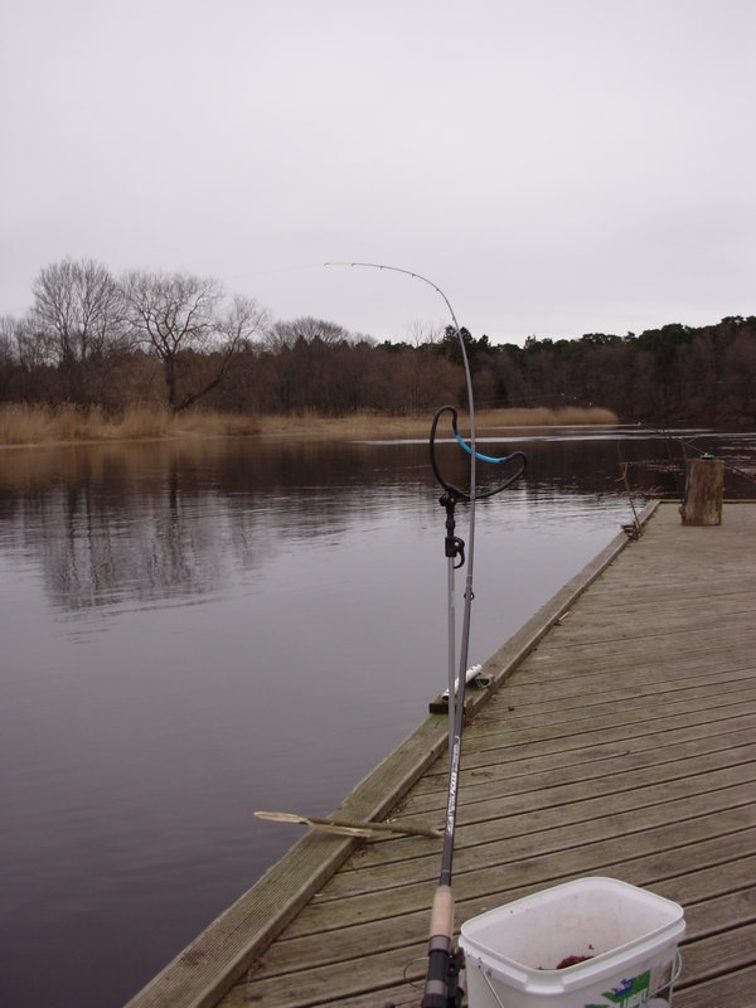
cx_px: 378
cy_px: 504
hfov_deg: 37.7
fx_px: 1107
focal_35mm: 38
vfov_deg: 49.0
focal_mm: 6.3
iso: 50
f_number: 2.9
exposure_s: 1/148
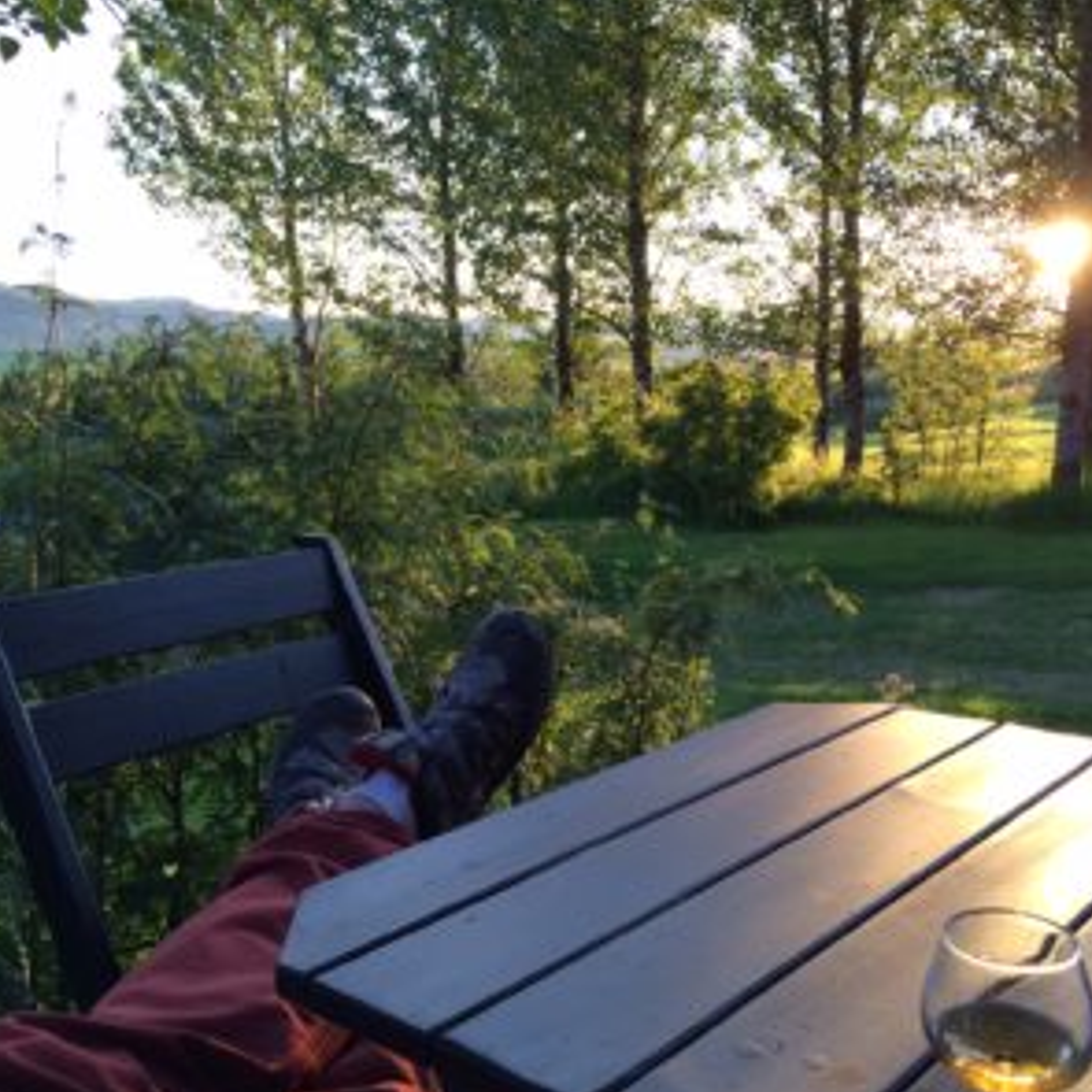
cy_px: 548
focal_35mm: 36
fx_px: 1285
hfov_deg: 46.0
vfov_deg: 46.0
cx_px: 600
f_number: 2.2
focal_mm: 4.12
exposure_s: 1/120
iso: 50
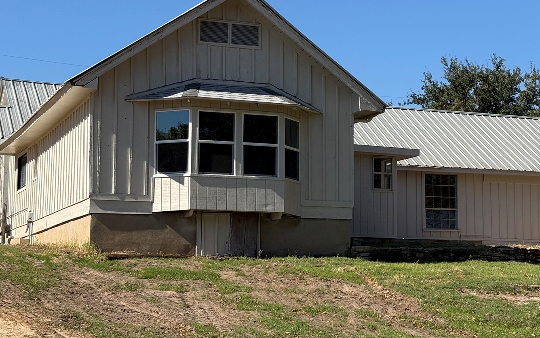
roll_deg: -0.3
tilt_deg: +9.6
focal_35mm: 78
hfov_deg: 26.3
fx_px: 1148
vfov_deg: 16.7
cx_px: 380
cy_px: 139
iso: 64
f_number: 1.78
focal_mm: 6.76
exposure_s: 1/4587
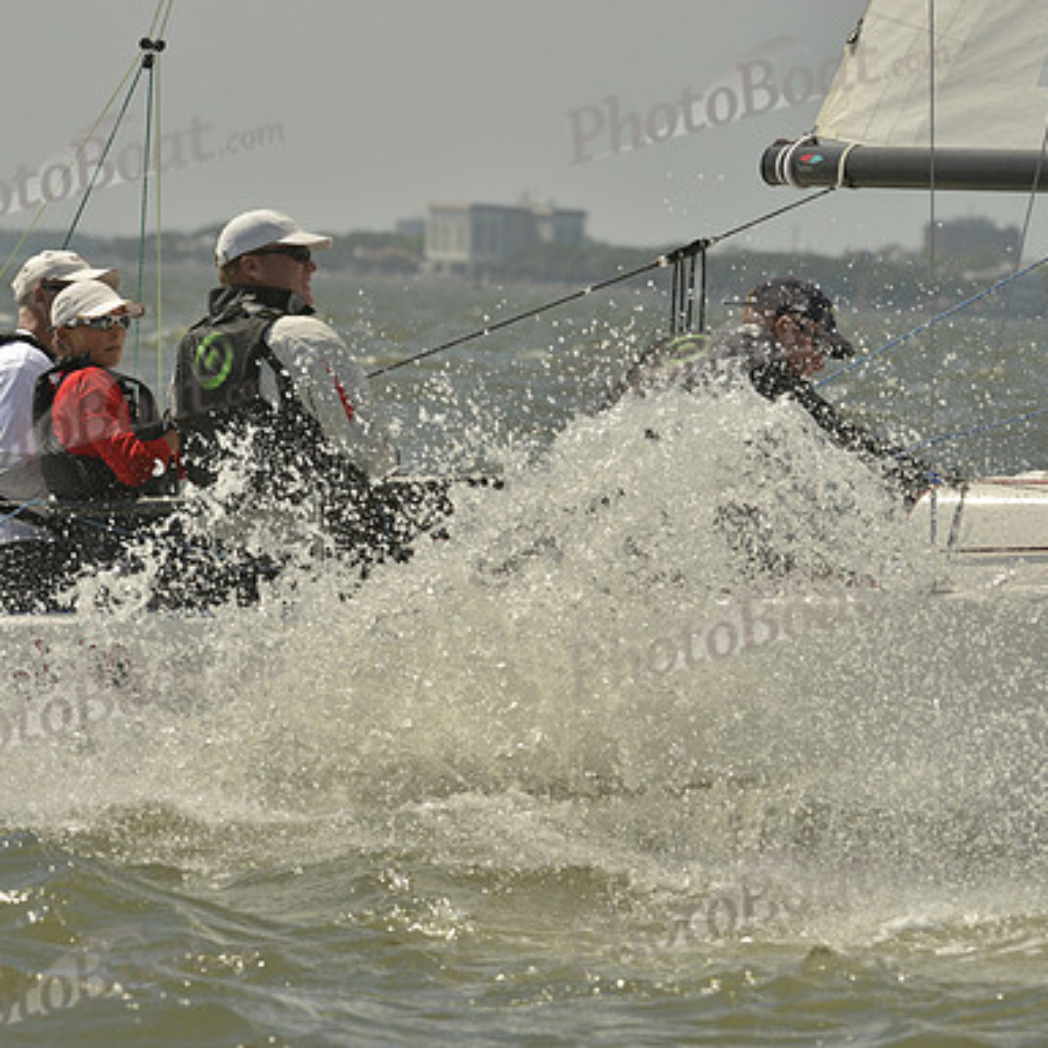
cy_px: 524
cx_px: 427
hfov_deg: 6.5
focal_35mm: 269
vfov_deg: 6.5
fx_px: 9214
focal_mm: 210
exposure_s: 1/1600
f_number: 9
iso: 280
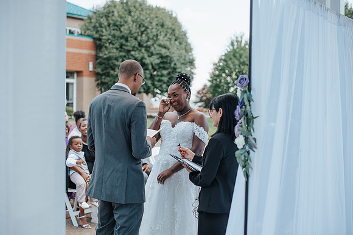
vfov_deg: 25.9
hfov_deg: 38.0
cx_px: 176
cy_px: 118
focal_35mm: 52
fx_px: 512
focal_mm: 50
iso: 200
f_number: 2.5
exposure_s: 1/1000
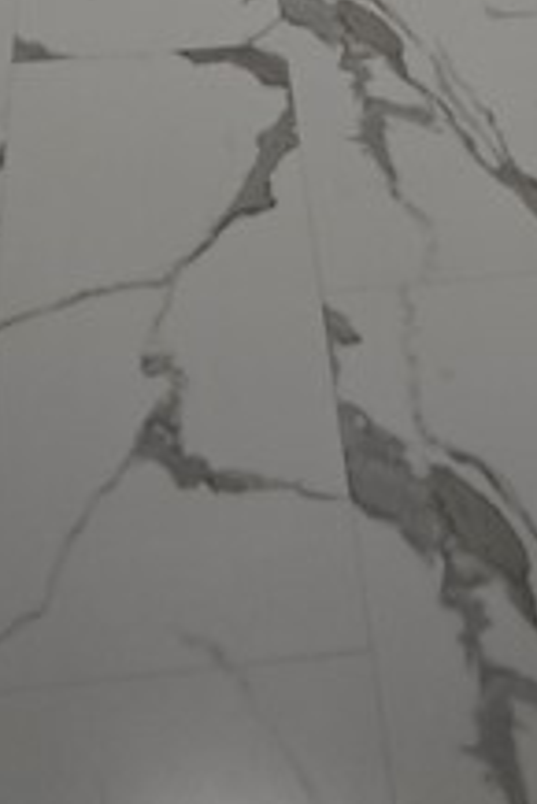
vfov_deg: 16.3
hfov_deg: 19.5
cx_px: 256
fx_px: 1564
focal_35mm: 70
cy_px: -1015
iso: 800
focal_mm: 14
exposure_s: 1/250
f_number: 4
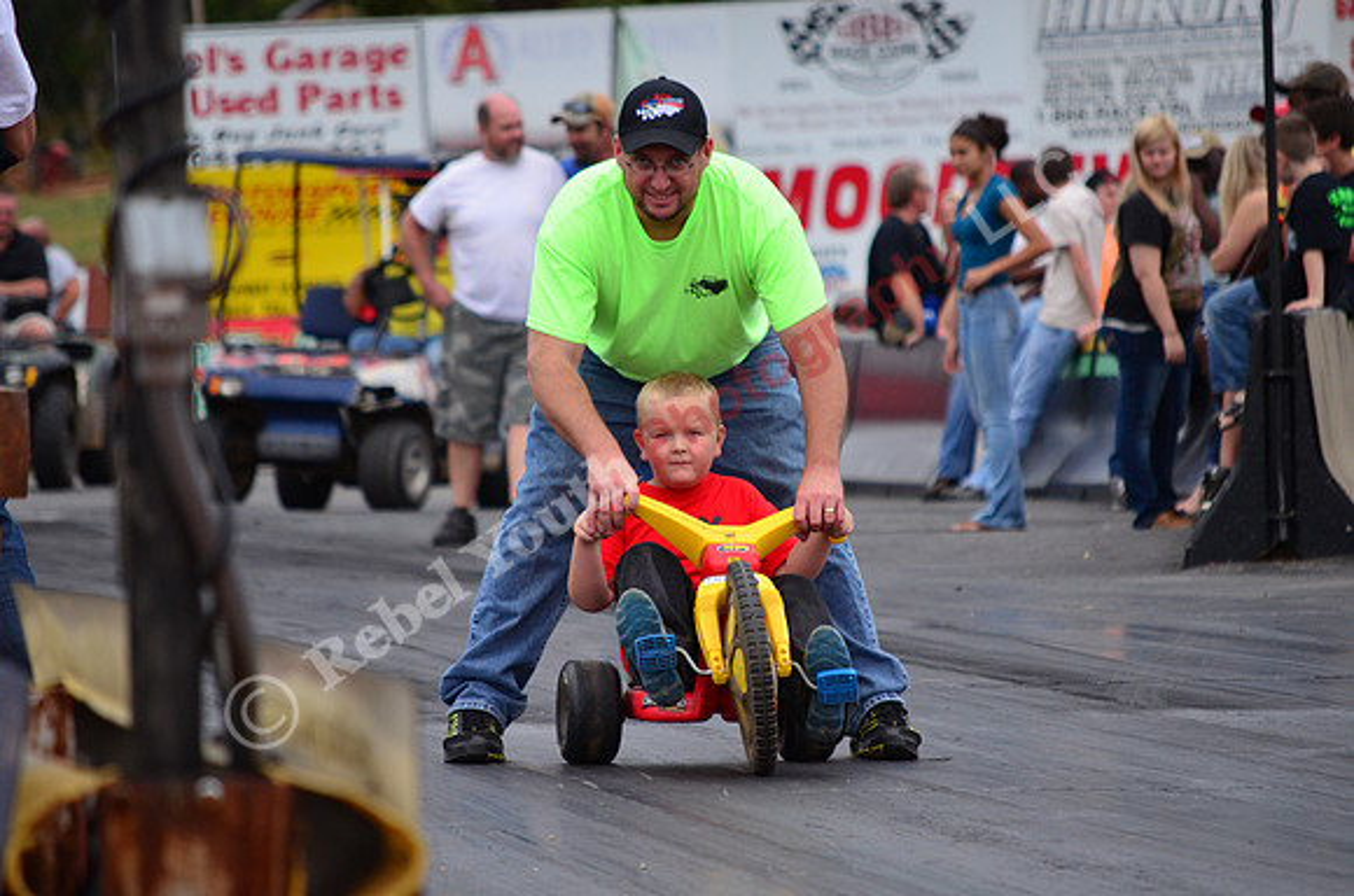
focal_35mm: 270
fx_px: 10133
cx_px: 677
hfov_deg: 7.6
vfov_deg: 5.1
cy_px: 448
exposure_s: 1/2000
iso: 1000
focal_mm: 180
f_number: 6.3
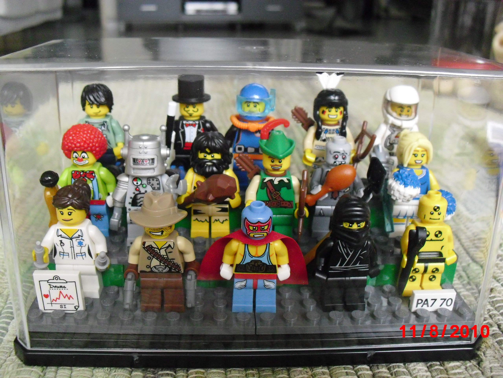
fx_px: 523
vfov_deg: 39.7
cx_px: 252
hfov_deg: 51.4
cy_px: 189
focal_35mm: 36
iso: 400
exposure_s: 1/125
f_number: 3.1
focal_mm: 6.3
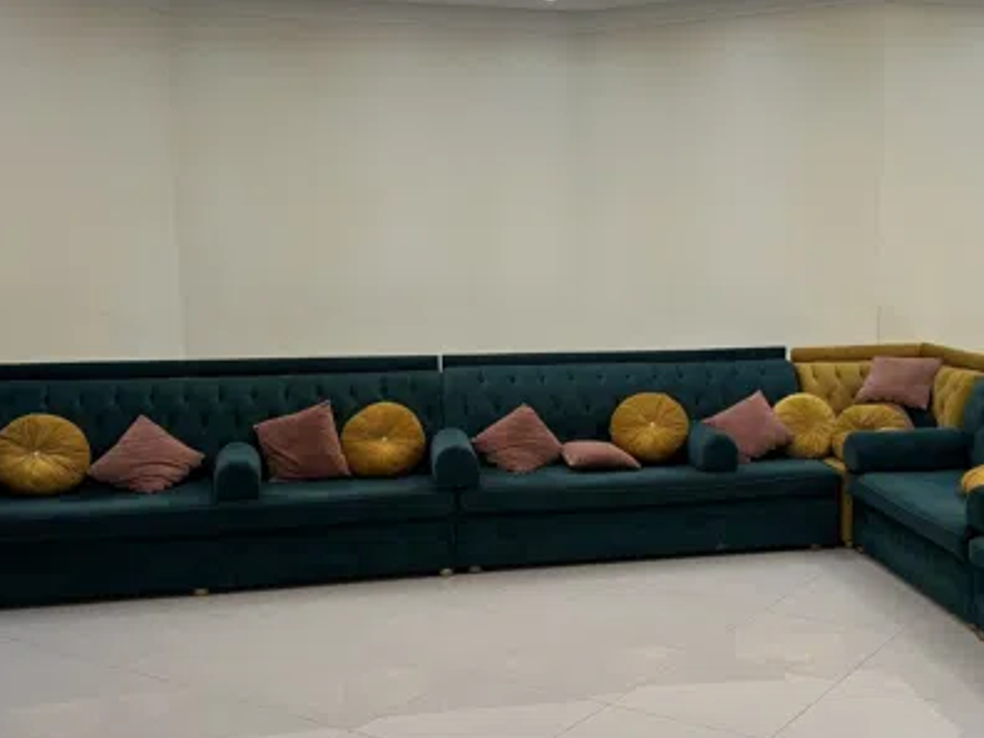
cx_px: 666
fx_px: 1194
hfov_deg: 44.1
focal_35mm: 42
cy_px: 385
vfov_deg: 34.3
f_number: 1.5
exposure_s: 1/50
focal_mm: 5.7
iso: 160
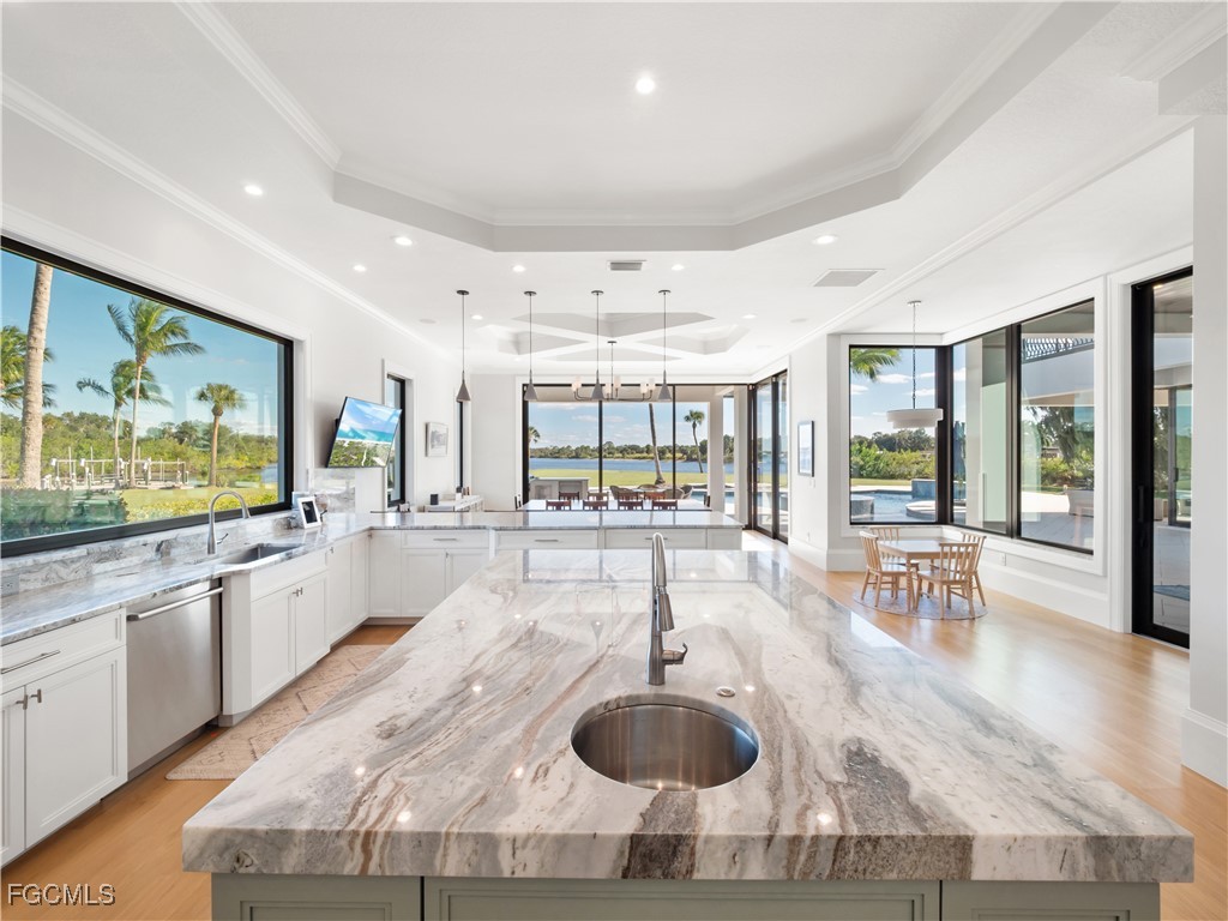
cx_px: 614
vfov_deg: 85.7
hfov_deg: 102.1
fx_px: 497
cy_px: 460
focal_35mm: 14
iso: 200
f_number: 7.1
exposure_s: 1/15
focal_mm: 7
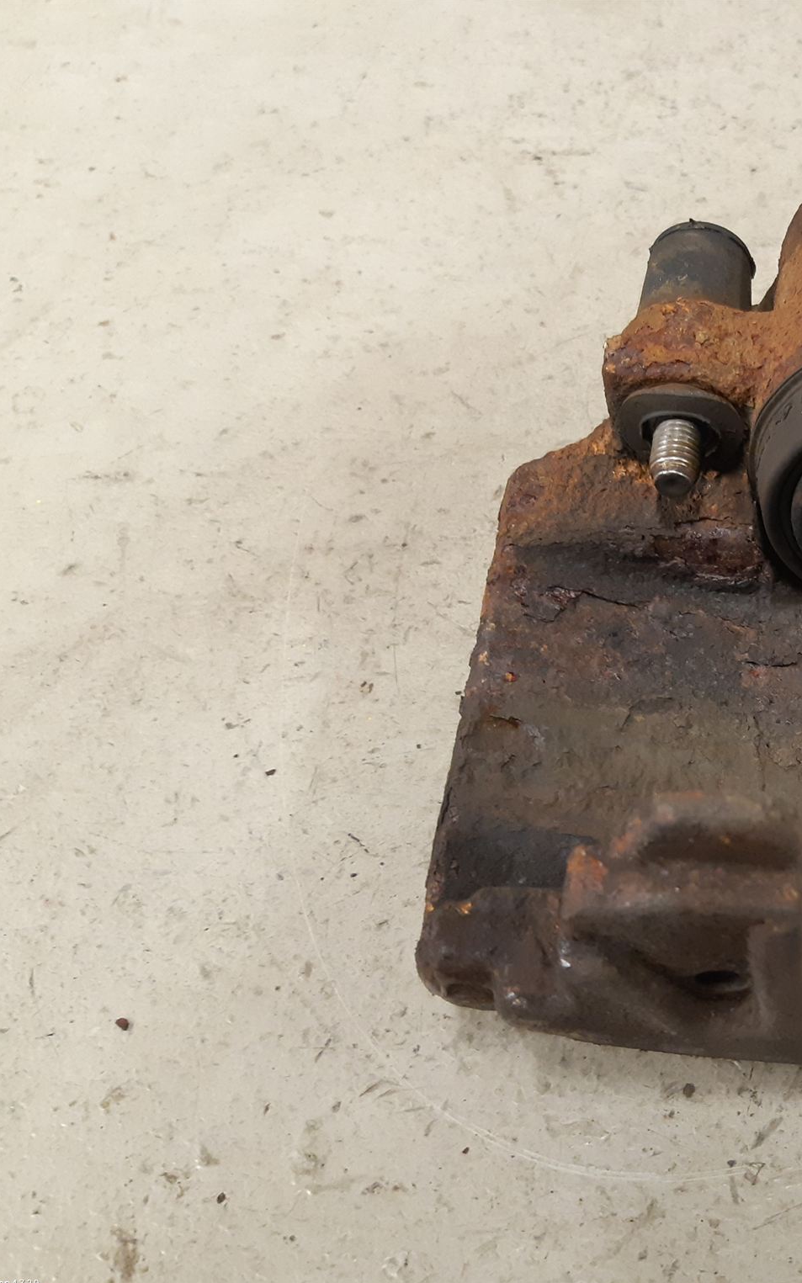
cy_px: 644
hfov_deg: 31.6
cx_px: 816
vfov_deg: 52.8
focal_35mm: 37
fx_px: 1294
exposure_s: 1/33
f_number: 1.7
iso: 250
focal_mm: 3.93
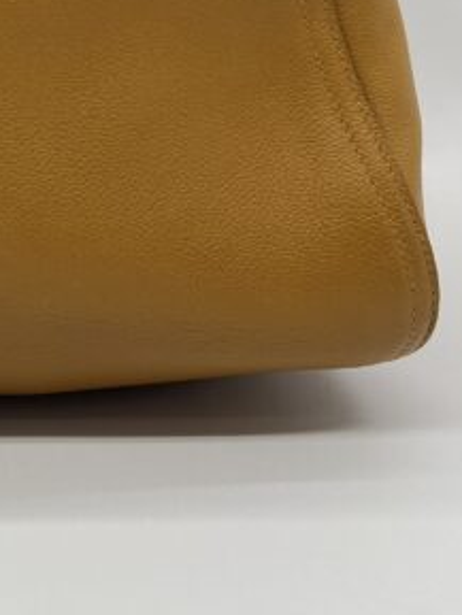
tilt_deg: -13.1
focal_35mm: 92
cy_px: -15
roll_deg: +0.8
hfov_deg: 15.3
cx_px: -153
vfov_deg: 20.5
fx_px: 1636
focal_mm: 5.7
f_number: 1.5
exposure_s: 1/105
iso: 32
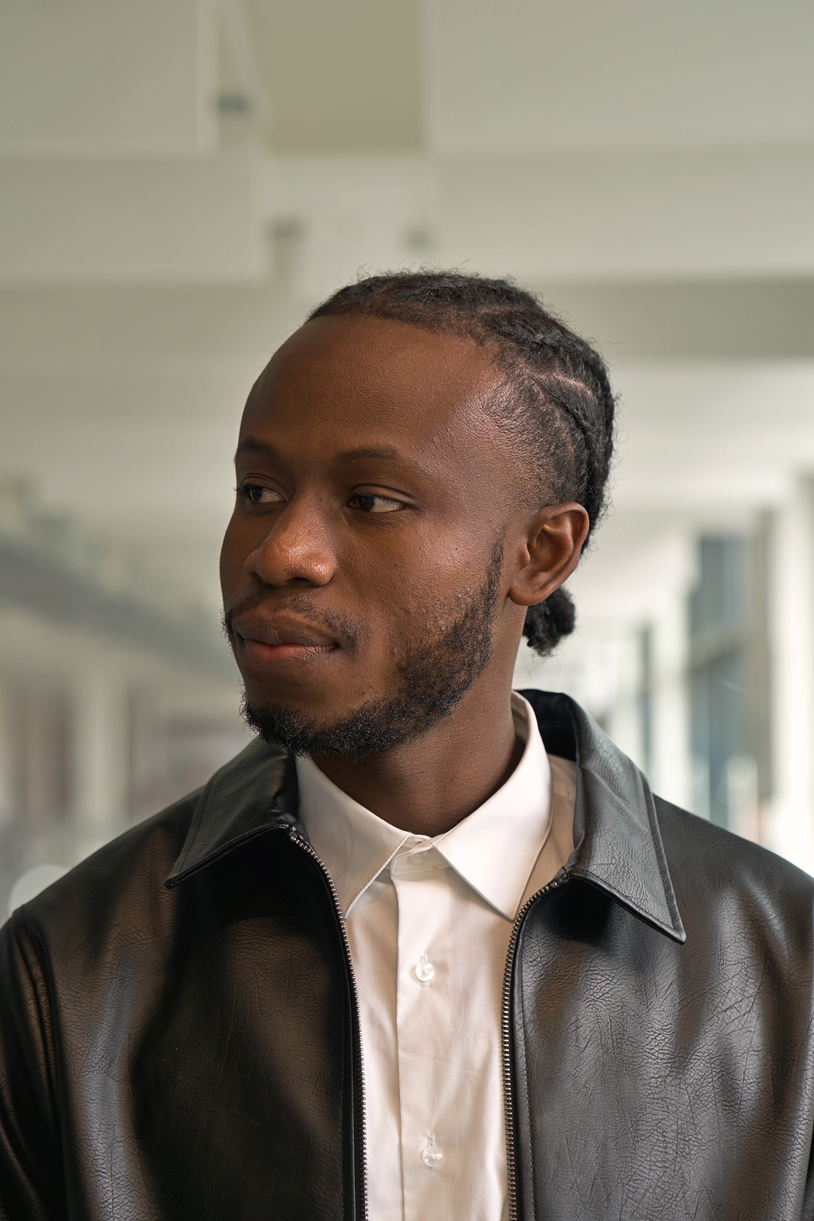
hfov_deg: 16.7
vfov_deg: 24.8
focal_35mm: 82
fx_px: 2781
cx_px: 407
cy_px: 610
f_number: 2.8
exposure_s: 1/50
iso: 100
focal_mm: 55
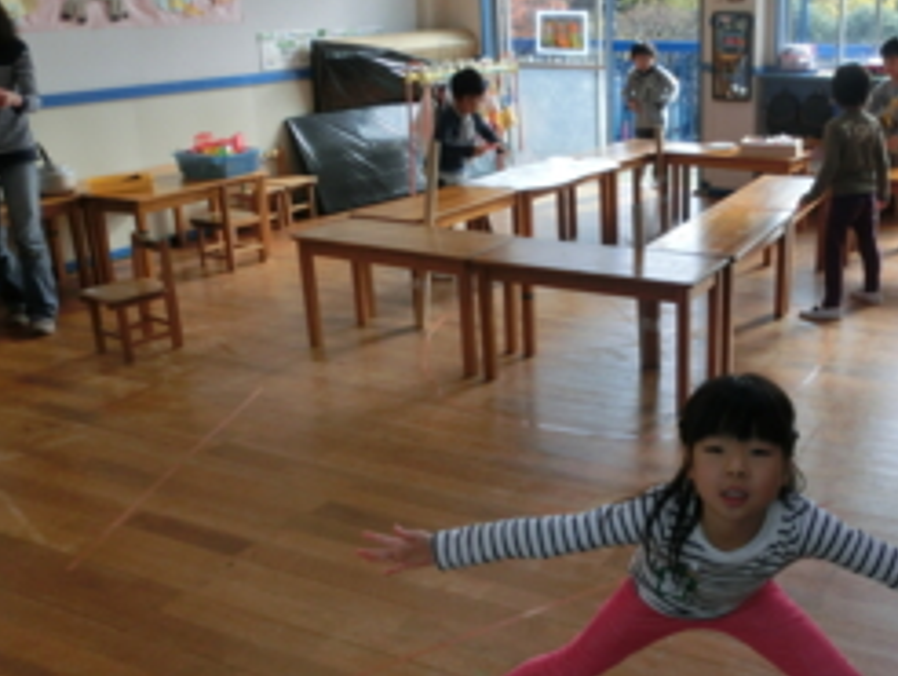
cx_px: 664
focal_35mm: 39
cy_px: 311
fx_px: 1013
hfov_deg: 46.3
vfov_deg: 36.9
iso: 80
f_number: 3
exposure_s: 1/250
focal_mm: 4.24
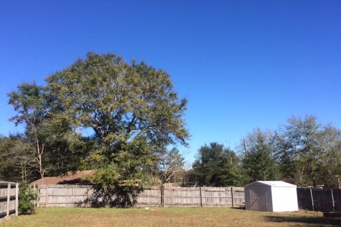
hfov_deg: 60.3
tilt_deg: +9.4
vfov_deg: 42.3
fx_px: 294
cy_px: 120
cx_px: 174
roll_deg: +3.2
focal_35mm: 31
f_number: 2.2
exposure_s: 1/1953
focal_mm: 4.15
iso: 32
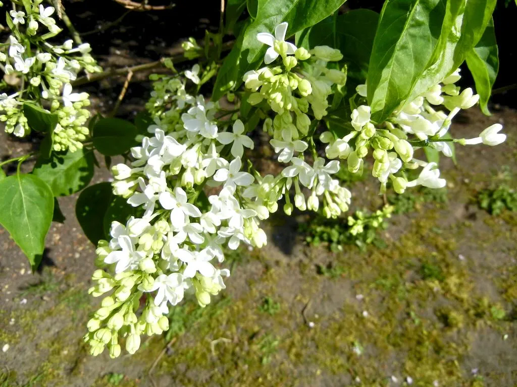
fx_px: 448
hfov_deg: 60.0
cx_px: 258
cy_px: 194
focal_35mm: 30
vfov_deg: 46.8
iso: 160
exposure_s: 1/424
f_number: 7
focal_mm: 5.4
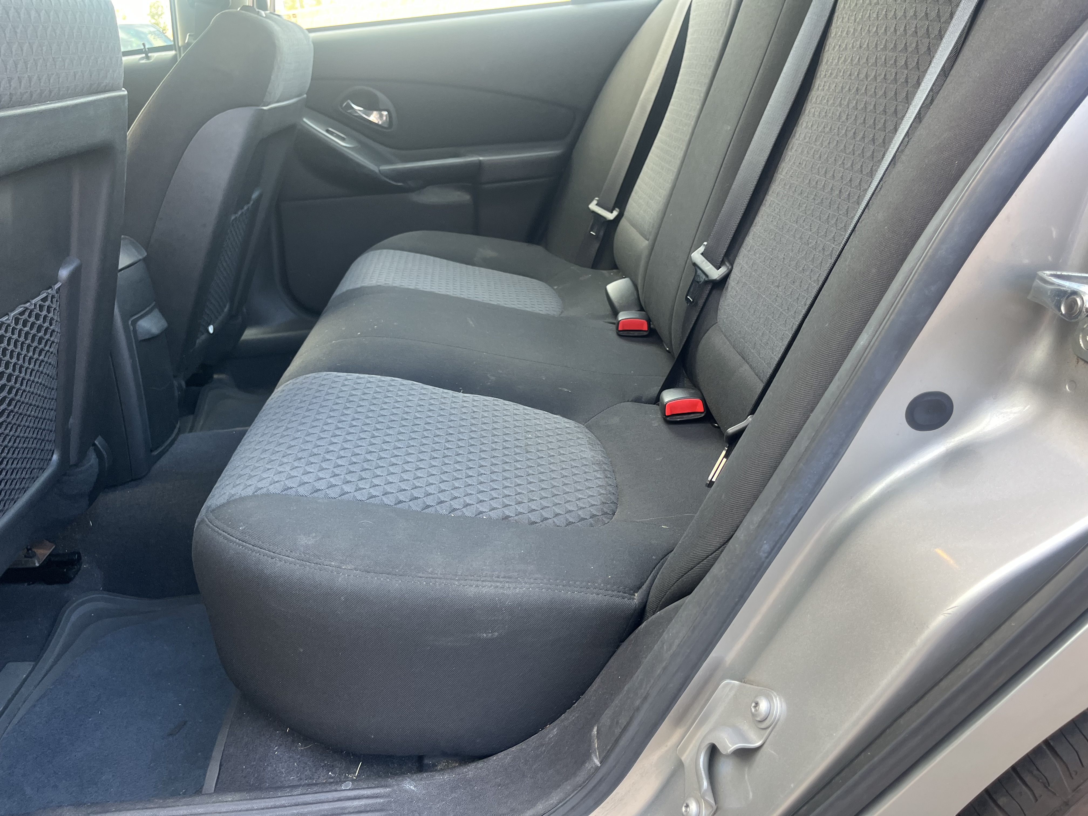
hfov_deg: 67.3
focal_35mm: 26
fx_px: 817
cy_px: 408
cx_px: 544
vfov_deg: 53.1
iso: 100
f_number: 1.6
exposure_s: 1/122
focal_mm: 5.1
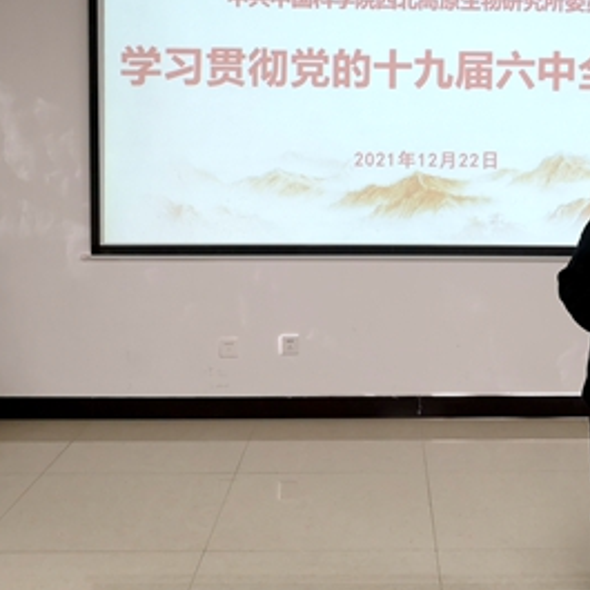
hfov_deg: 31.2
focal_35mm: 54
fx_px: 1041
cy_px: 158
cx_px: 425
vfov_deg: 31.2
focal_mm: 3.95
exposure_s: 1/100
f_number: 1.8
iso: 80
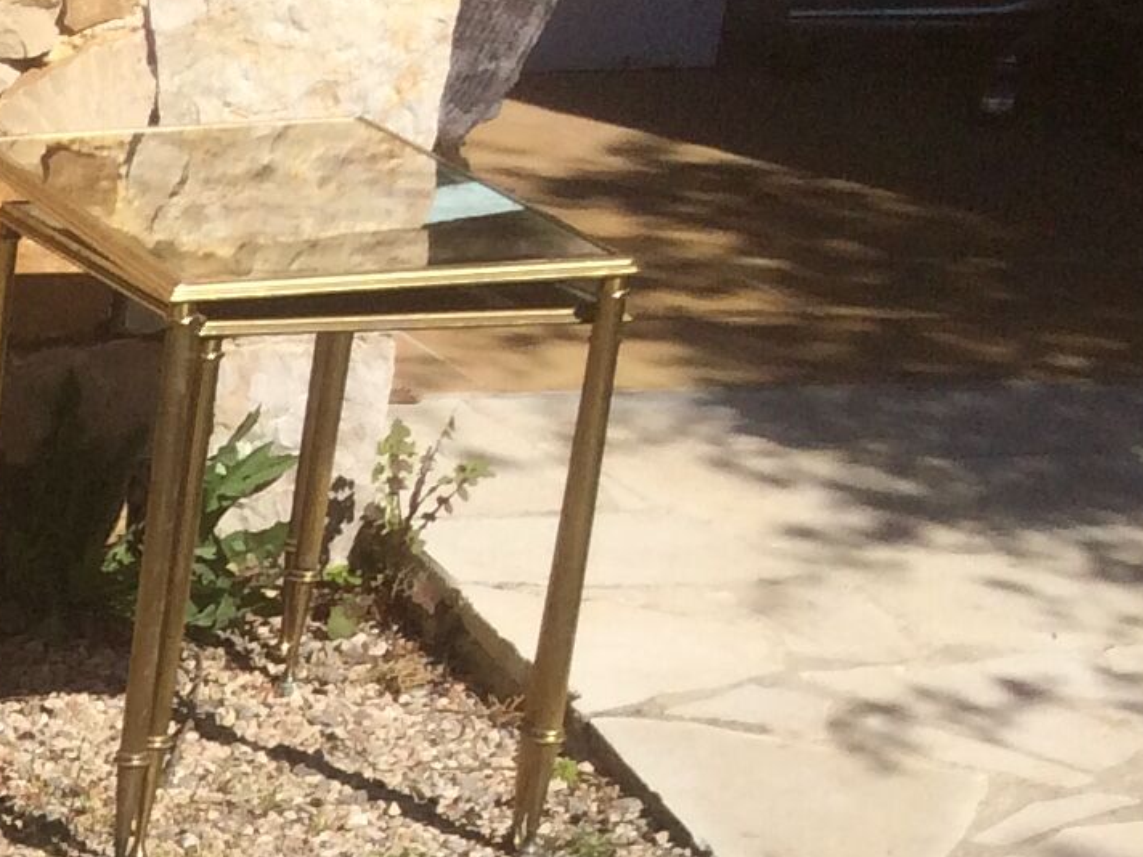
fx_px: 4392
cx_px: -1257
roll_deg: -2.2
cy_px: 1801
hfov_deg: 12.7
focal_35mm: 133
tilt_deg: -30.9
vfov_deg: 10.2
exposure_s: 1/2933
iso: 32
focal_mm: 4.15
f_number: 2.2
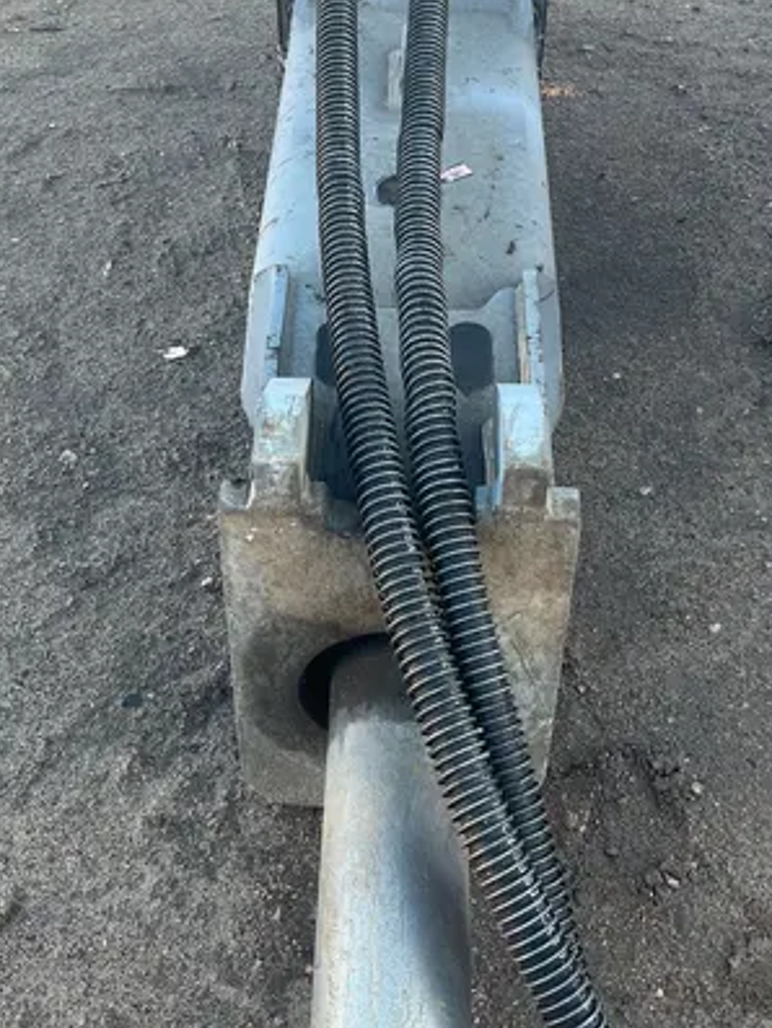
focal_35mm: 48
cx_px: 396
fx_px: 1427
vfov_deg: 39.5
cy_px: 423
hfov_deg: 30.3
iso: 40
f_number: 1.6
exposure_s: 1/121
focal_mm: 5.1
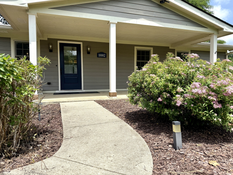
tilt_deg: -2.1
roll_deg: +0.7
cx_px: 116
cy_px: 88
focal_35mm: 24
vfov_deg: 56.8
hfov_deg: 71.6
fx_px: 162
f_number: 1.78
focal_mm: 6.76
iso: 80
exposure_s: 1/3953
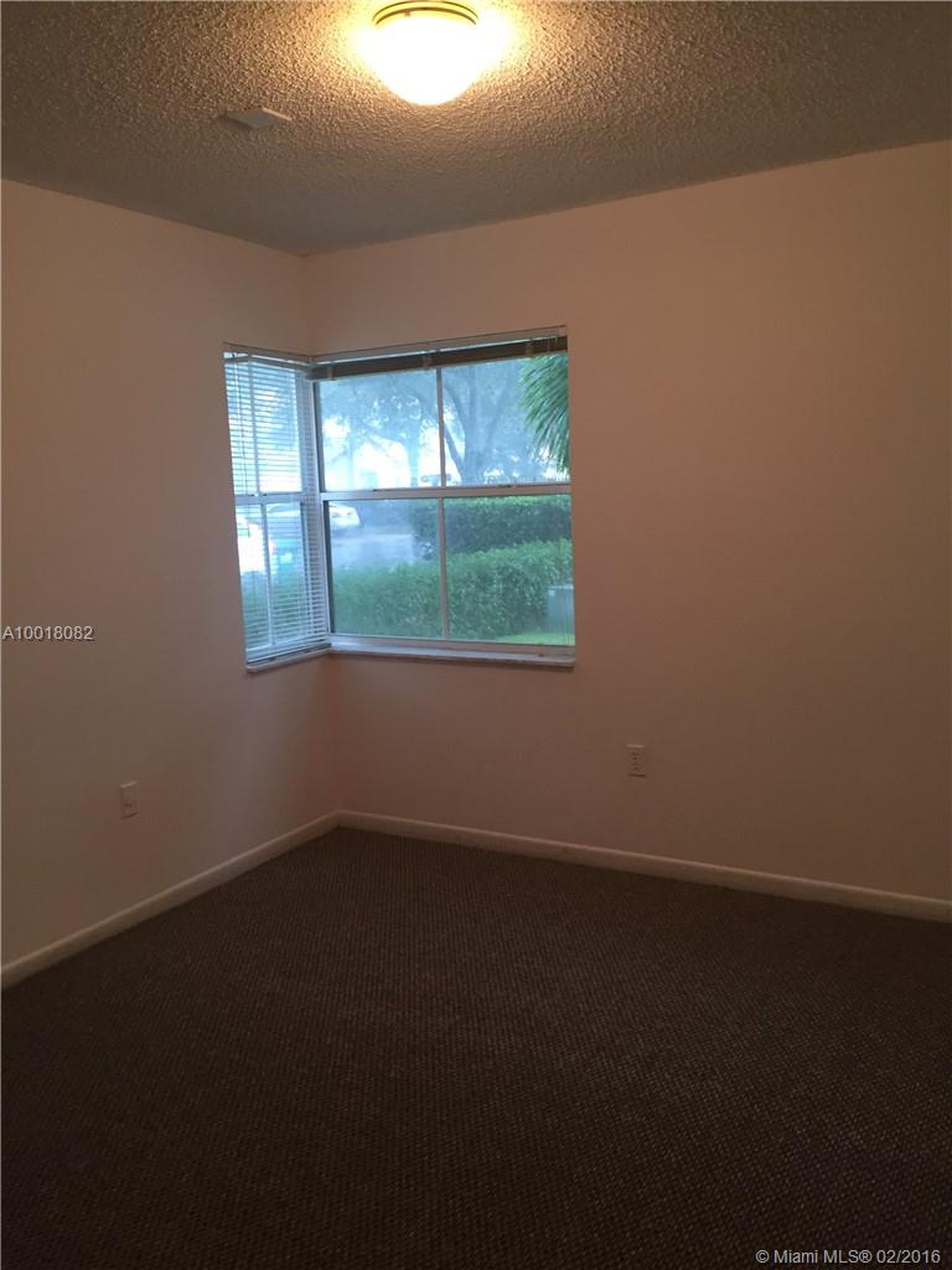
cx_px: 476
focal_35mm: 29
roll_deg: +1.3
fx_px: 1063
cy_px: 635
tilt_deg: -7.4
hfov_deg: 48.2
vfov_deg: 61.7
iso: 125
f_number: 2.2
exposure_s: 1/30
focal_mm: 4.15
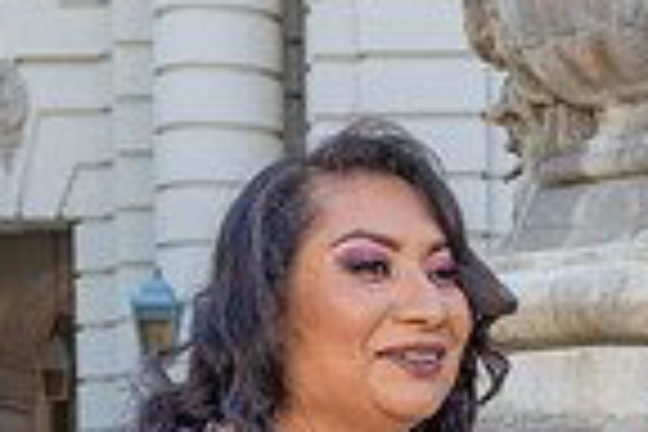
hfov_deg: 13.1
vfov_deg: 8.6
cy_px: 781
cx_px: 756
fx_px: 2754
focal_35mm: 153
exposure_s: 1/200
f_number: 5
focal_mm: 38
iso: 200
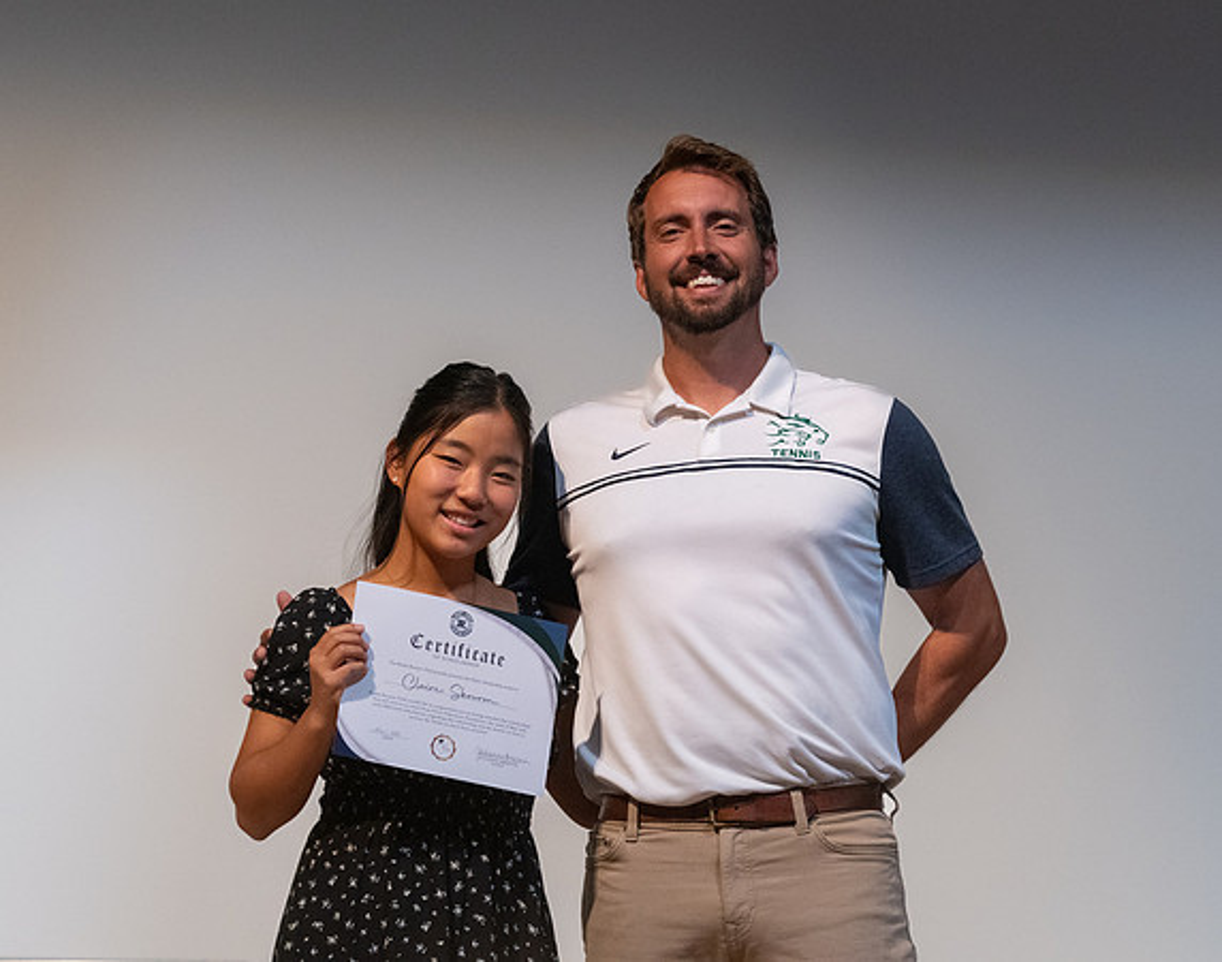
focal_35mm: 211
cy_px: 419
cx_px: 630
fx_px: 7599
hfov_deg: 9.2
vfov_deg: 7.2
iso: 5000
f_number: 4
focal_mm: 168
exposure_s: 1/320
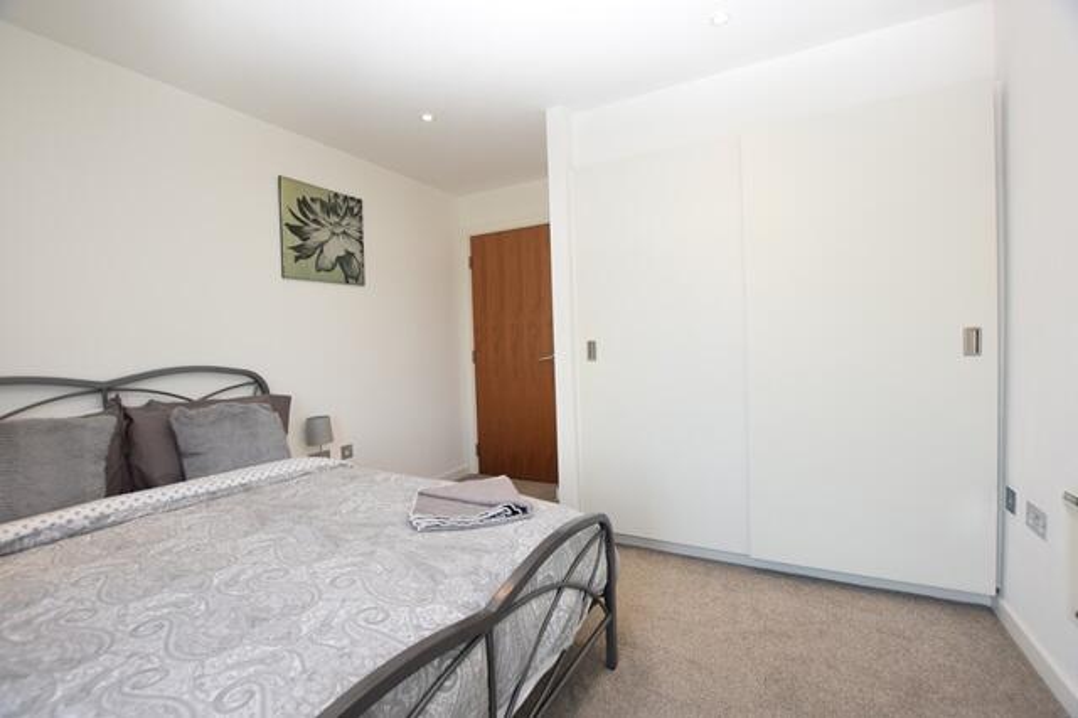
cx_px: 539
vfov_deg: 77.3
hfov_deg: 100.4
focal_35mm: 15
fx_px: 449
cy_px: 359
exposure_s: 1/125
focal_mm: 10
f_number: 5.6
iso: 450
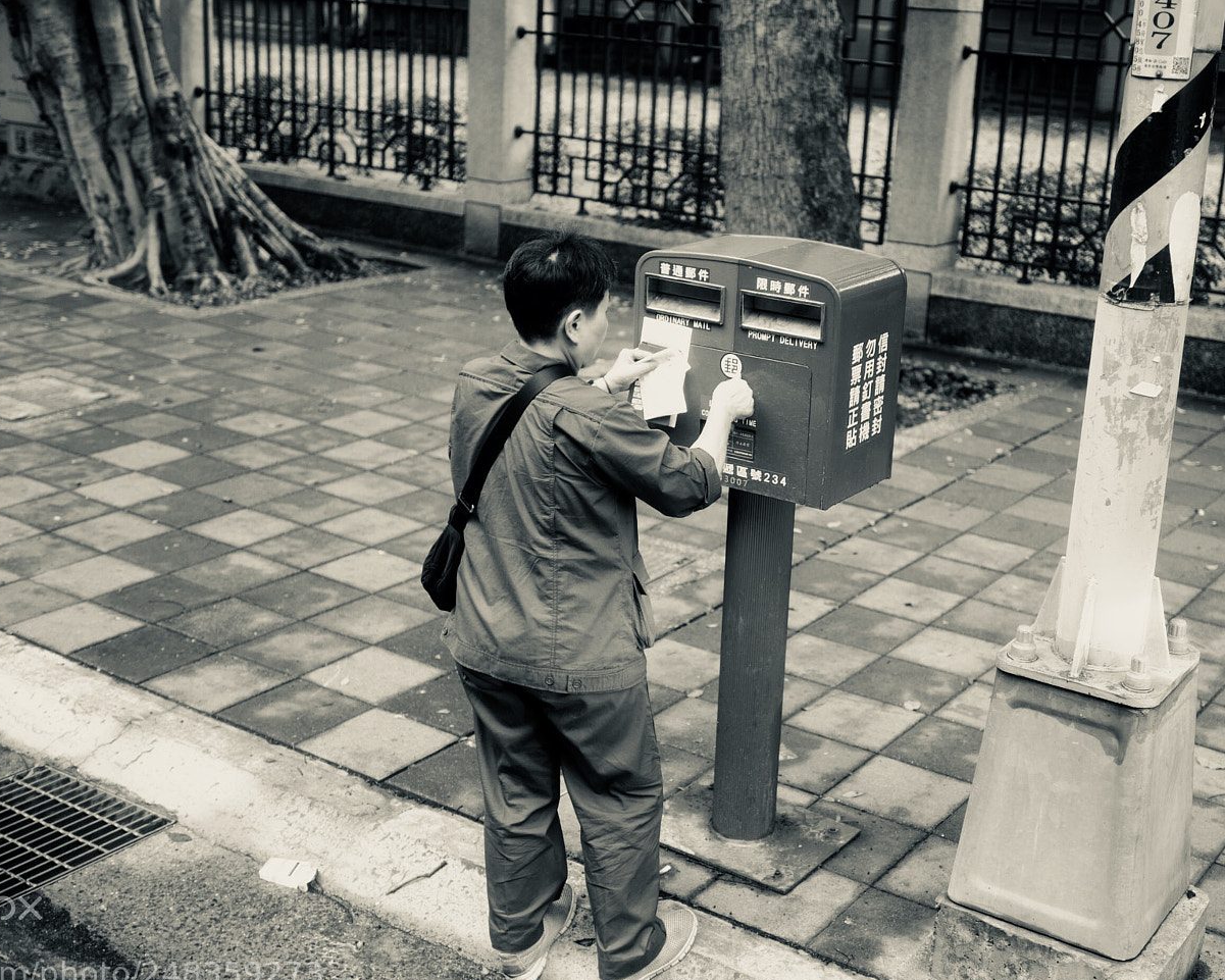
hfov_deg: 51.5
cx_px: 605
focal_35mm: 35
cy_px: 510
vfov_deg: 42.2
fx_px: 1269
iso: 100
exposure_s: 1/80
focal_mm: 28
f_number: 1.7
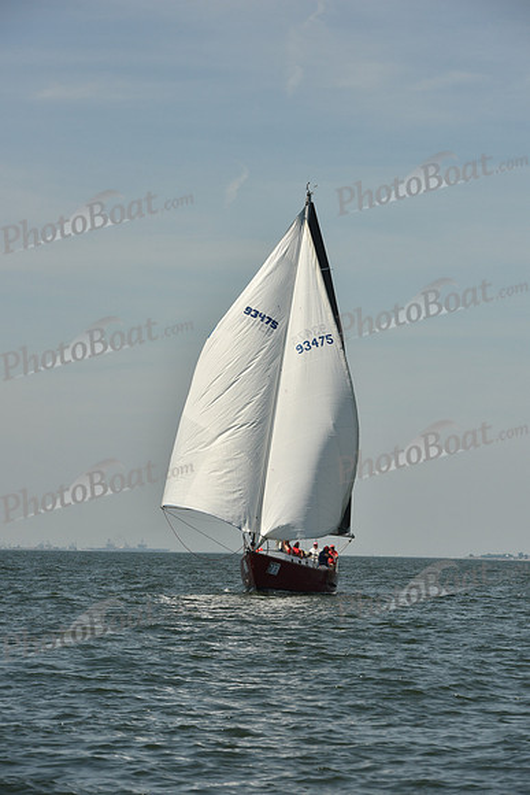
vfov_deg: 12.8
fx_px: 3531
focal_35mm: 160
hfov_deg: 8.6
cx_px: 265
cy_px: 398
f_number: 11
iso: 320
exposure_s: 1/1250
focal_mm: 160
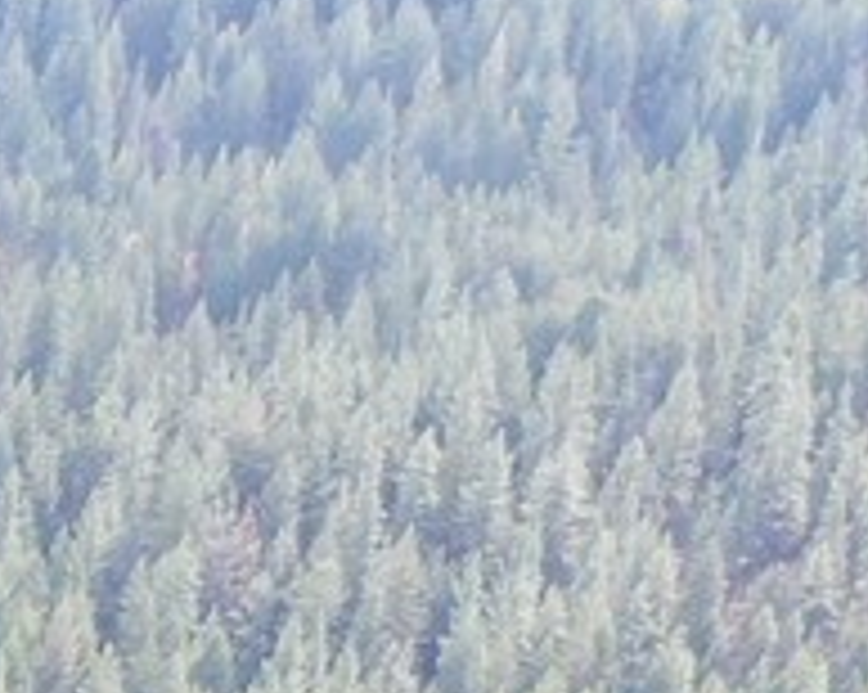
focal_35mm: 231
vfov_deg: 6.0
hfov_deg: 7.2
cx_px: -1932
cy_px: 2437
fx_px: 5928
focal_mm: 10.26
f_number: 4
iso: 100
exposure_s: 1/80
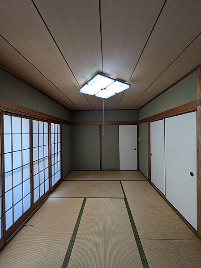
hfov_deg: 85.6
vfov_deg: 102.1
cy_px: 134
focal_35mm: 14
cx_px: 100
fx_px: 109
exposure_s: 1/120
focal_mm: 1.83
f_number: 2.2
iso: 60
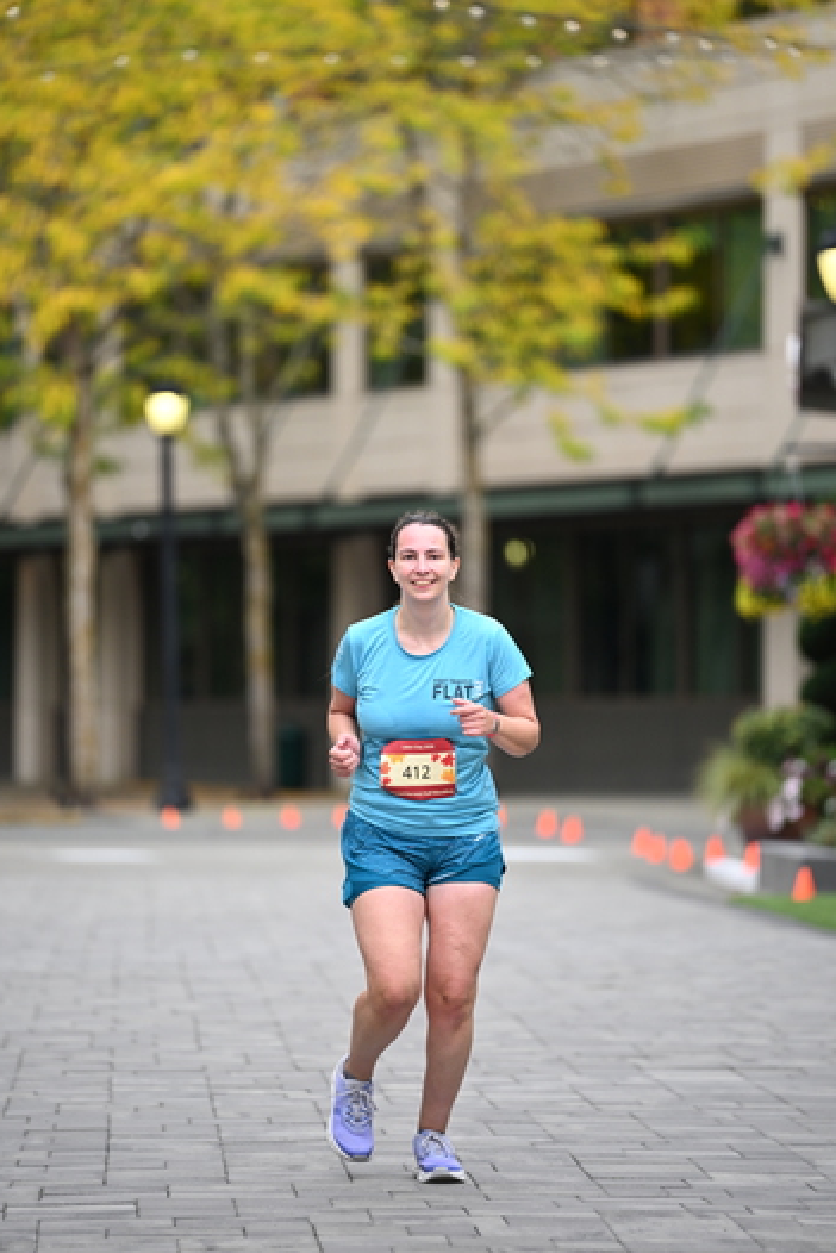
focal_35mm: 209
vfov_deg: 9.8
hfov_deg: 6.6
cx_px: 401
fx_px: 7275
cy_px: 610
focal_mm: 200
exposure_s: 1/1600
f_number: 2.8
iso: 640
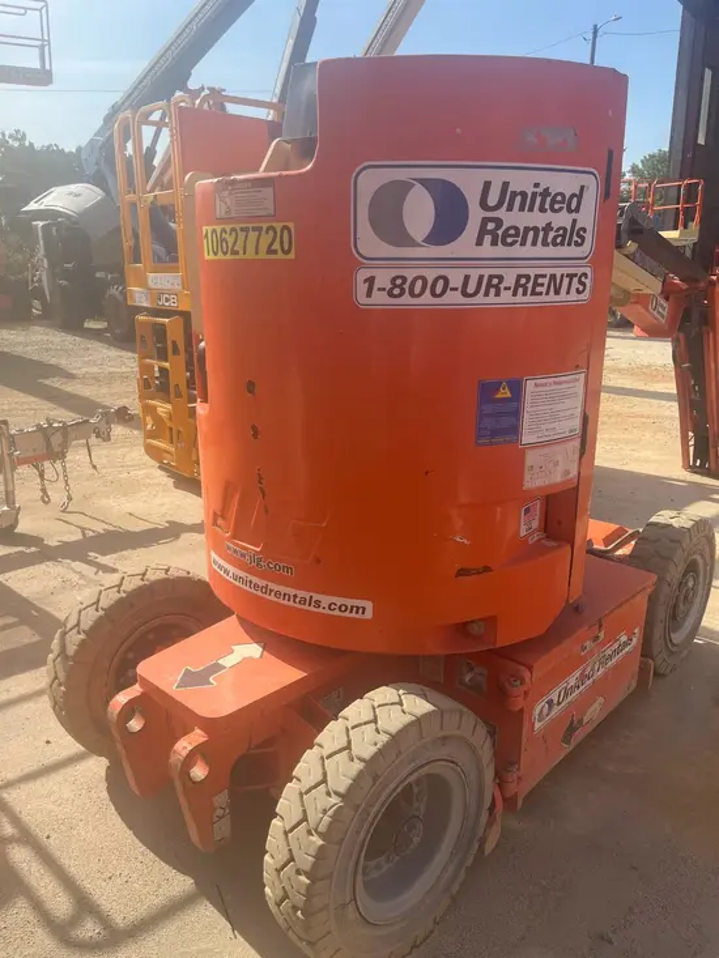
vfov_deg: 67.3
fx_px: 720
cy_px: 479
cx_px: 360
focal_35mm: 26
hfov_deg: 53.1
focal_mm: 5.1
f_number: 1.6
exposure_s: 1/1477
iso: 50
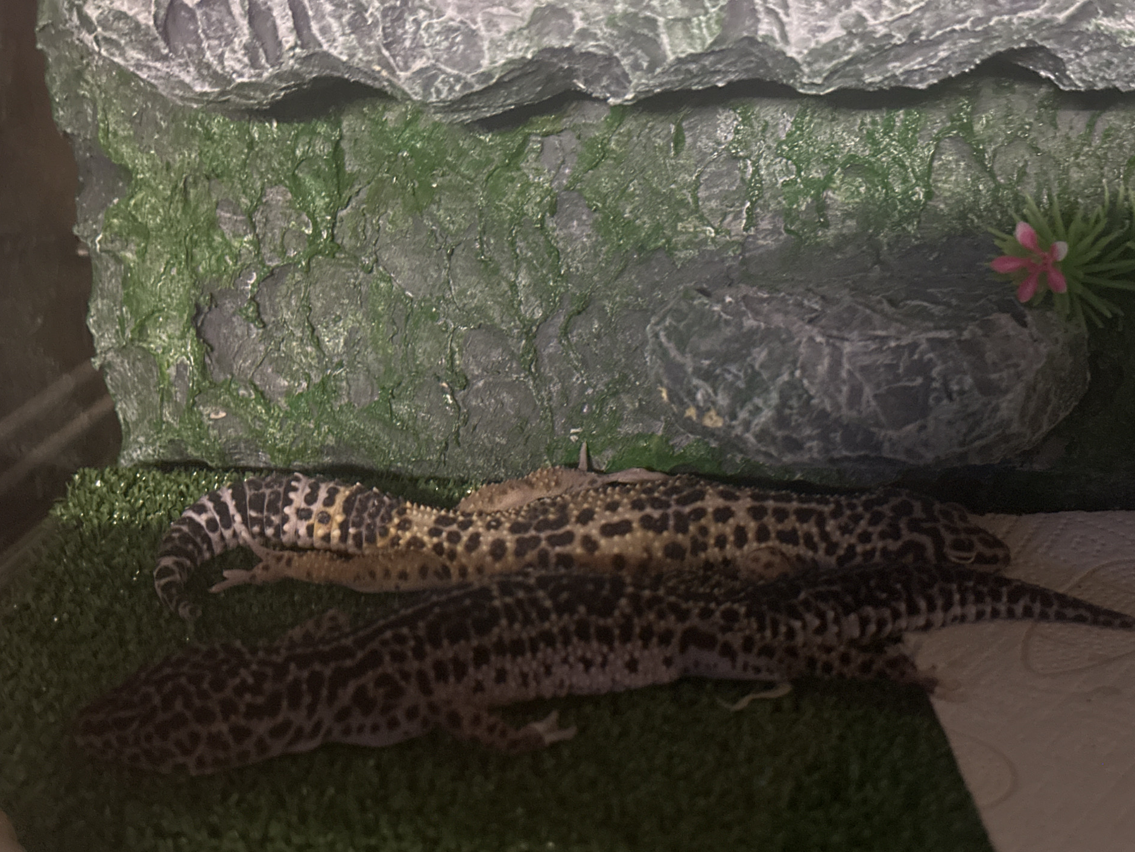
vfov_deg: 28.6
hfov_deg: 37.5
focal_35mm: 51
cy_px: 451
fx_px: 1672
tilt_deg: -19.9
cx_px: 601
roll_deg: -0.2
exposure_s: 1/20
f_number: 1.78
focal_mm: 6.86
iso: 1000
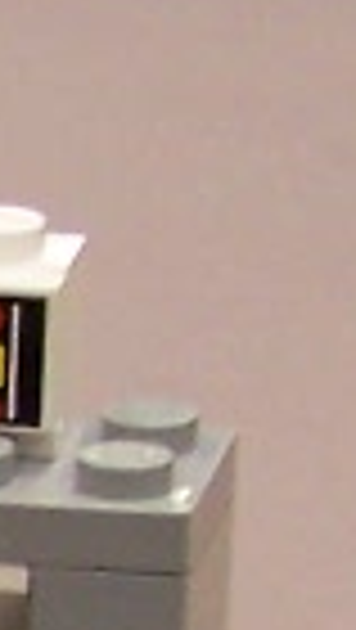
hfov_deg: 2.1
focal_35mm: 551
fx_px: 9224
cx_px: -1604
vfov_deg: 3.8
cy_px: 1606
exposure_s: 1/15
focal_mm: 9.8
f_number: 3.2
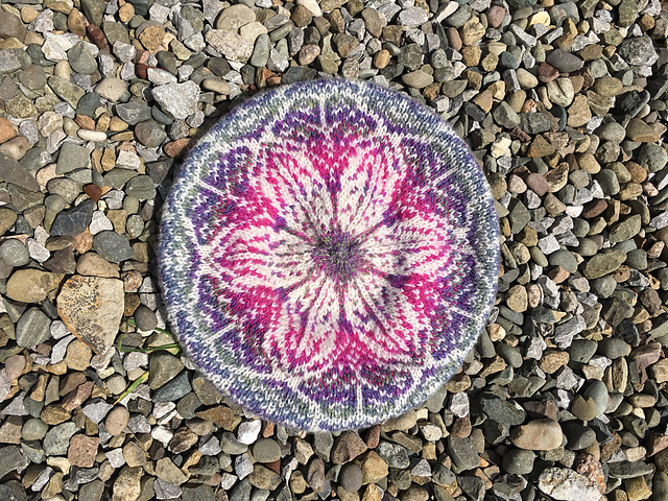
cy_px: 250
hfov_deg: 61.7
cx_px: 334
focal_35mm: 29
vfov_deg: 48.2
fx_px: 560
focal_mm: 4.15
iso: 25
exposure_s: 1/2747
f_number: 2.2
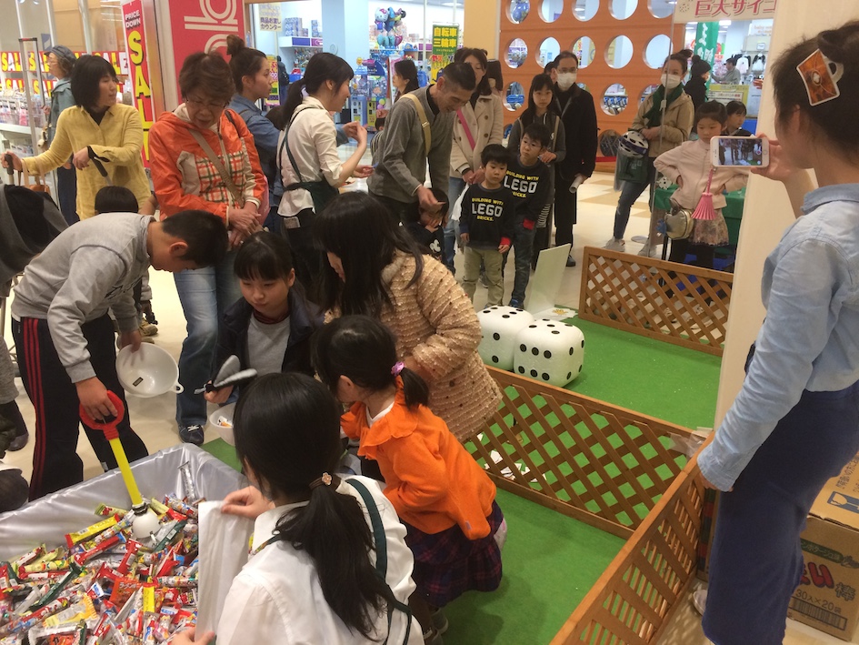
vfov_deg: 48.2
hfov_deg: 61.7
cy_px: 322
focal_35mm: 29
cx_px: 430
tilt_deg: -17.9
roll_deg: -0.4
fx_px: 720
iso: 64
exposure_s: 1/30
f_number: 2.2
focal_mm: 4.15
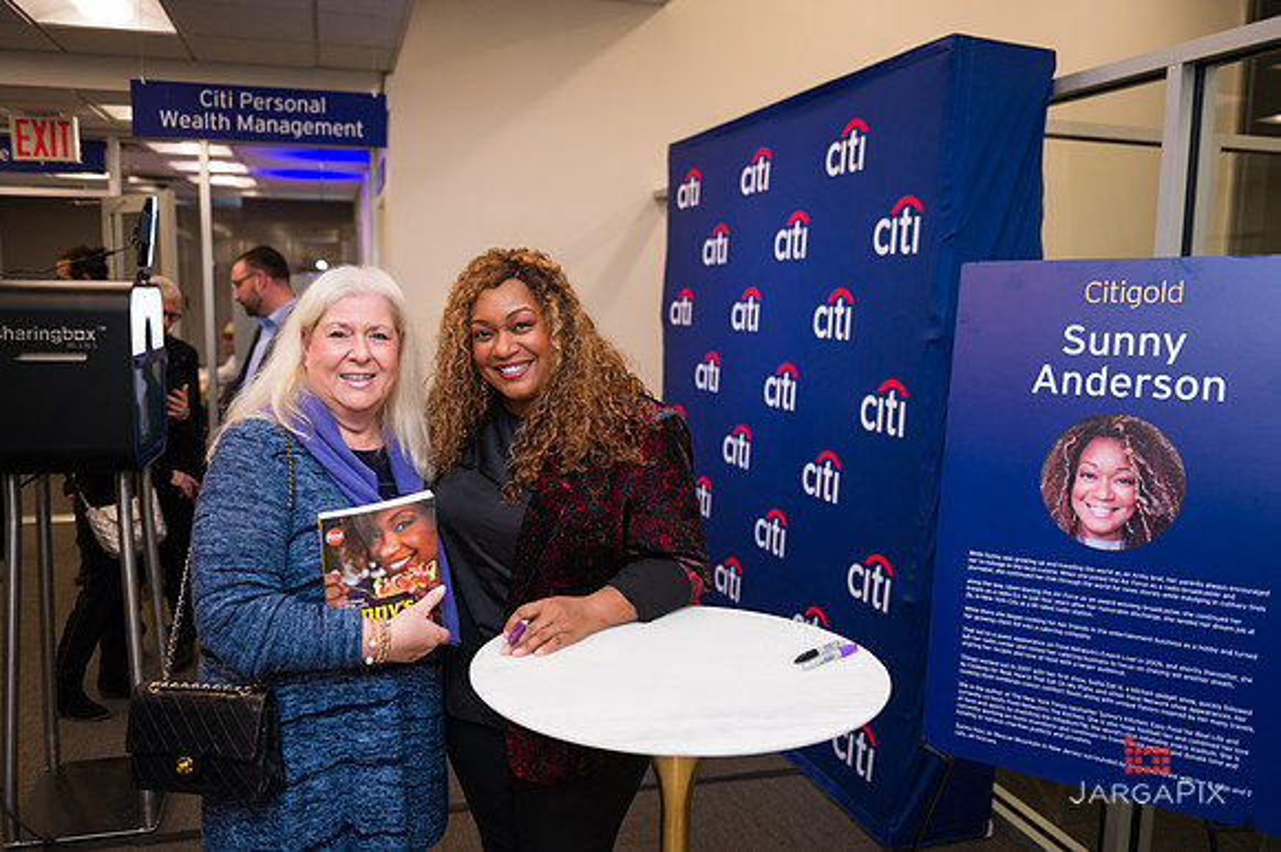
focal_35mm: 29
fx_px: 1031
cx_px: 640
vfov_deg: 44.9
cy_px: 426
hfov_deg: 63.7
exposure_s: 1/200
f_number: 3.2
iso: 400
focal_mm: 29
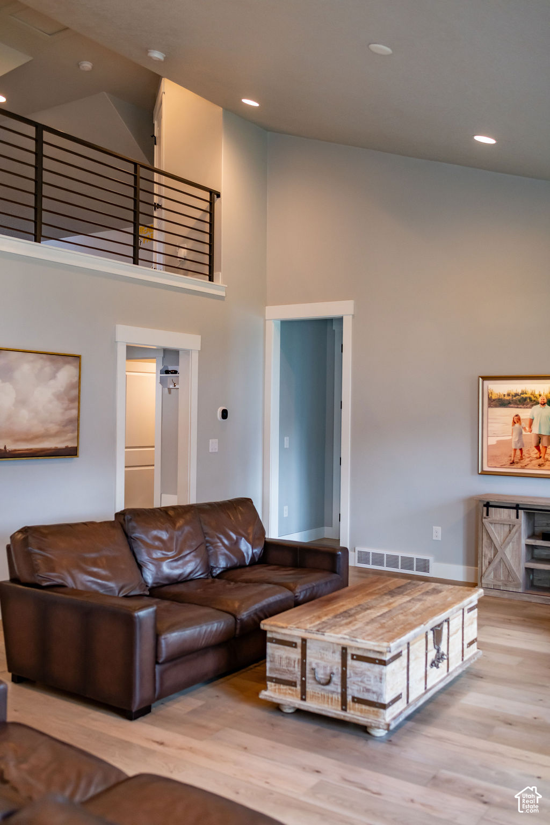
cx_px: 275
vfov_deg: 54.4
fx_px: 802
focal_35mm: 35
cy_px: 412
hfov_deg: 37.9
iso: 800
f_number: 3.2
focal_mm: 35
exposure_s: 1/250
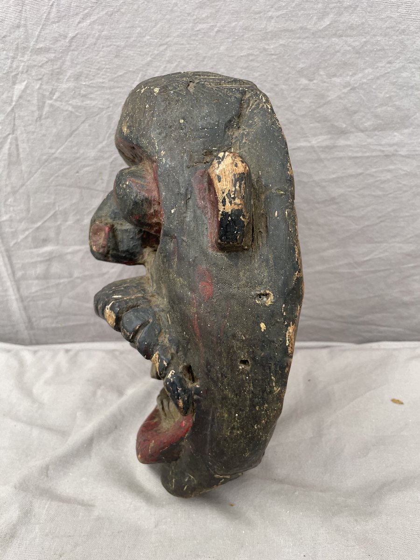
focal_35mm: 26
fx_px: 421
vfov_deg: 67.3
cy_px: 280
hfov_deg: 53.1
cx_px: 210
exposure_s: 1/121
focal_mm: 4.2
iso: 80
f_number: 1.6
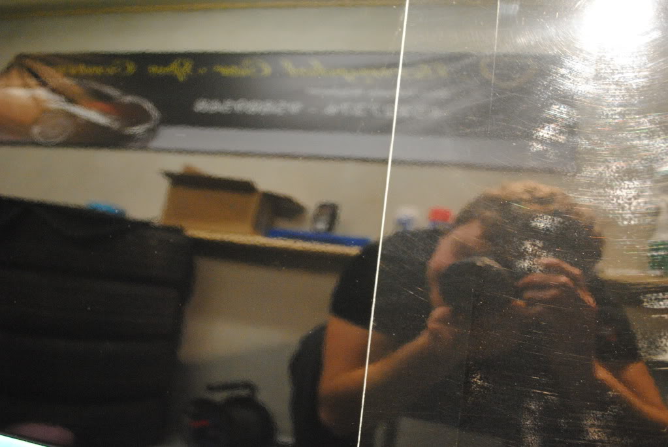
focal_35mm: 33
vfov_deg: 40.1
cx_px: 334
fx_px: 613
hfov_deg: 57.2
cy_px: 224
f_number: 3.8
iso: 1600
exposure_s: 1/15
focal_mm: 22
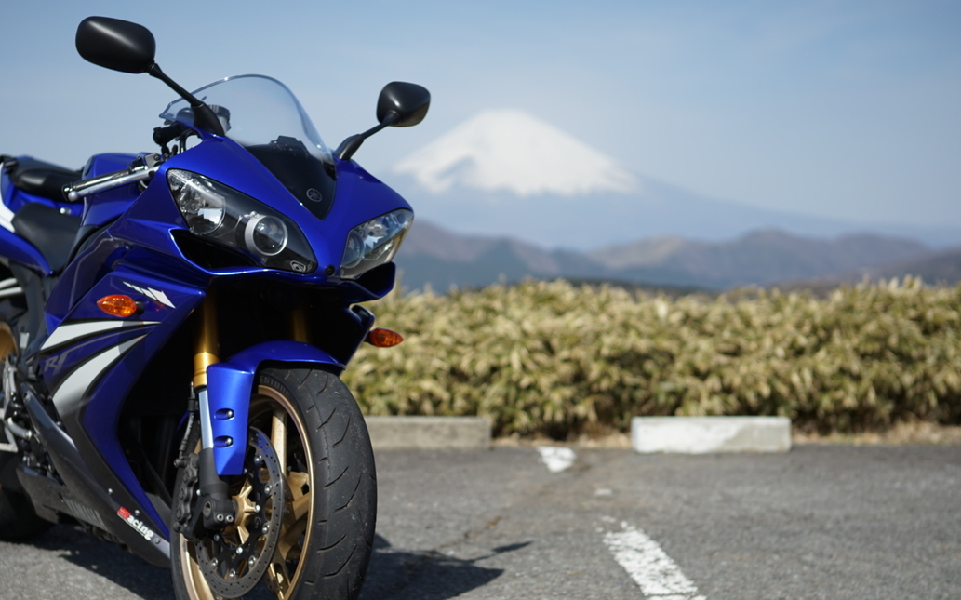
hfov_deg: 32.0
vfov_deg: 20.3
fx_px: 1676
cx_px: 452
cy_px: 327
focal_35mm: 64
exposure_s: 1/2000
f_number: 2.8
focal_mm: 54
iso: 100
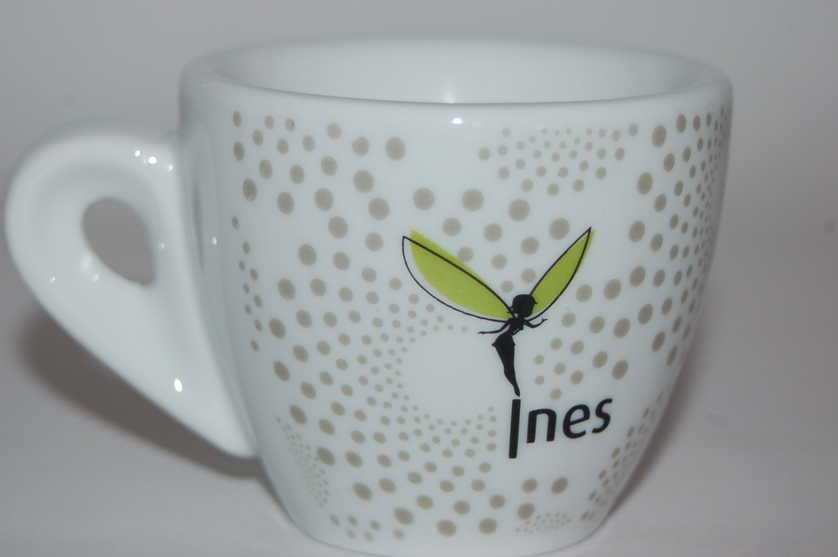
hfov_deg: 15.5
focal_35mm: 132
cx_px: 390
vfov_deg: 10.4
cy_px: 256
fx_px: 3070
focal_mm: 80
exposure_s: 1/125
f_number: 7.1
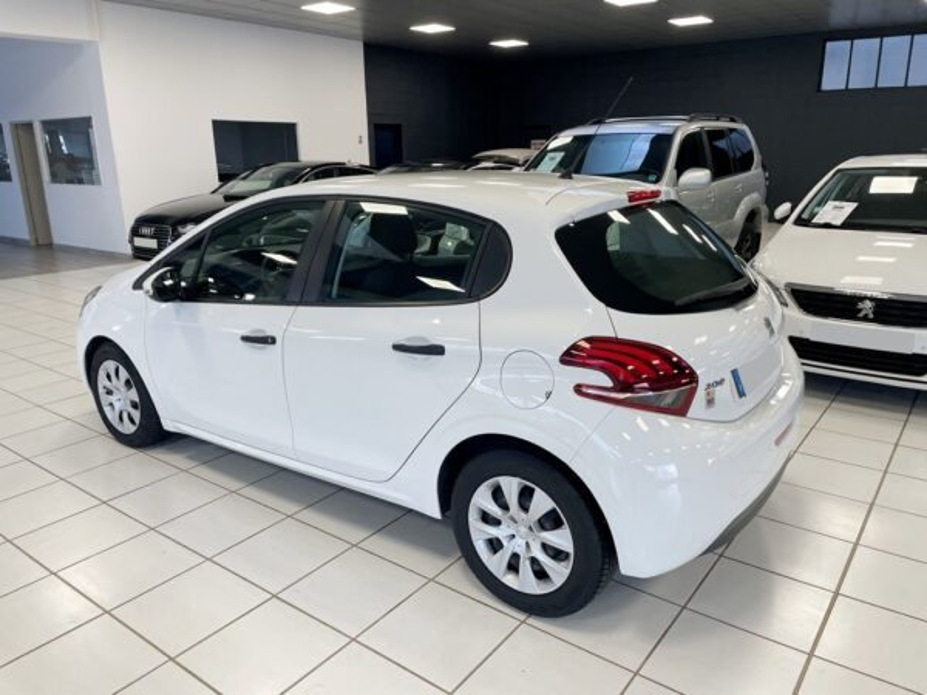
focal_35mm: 26
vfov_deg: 53.1
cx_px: 464
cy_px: 348
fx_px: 696
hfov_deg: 67.3
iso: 100
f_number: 1.6
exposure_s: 1/121
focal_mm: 4.2
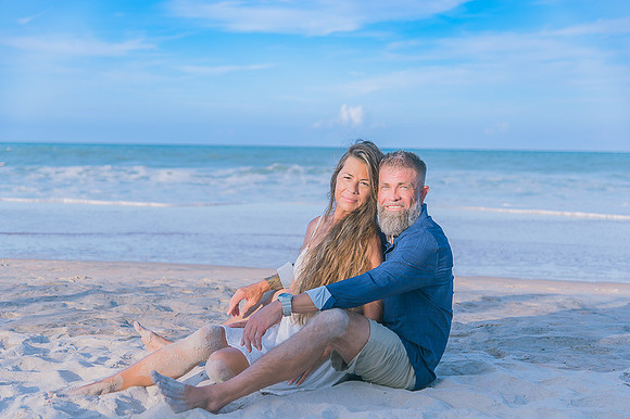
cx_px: 315
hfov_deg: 34.5
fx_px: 1014
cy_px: 210
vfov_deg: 23.4
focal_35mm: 58
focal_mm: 58
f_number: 4
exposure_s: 1/200
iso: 100
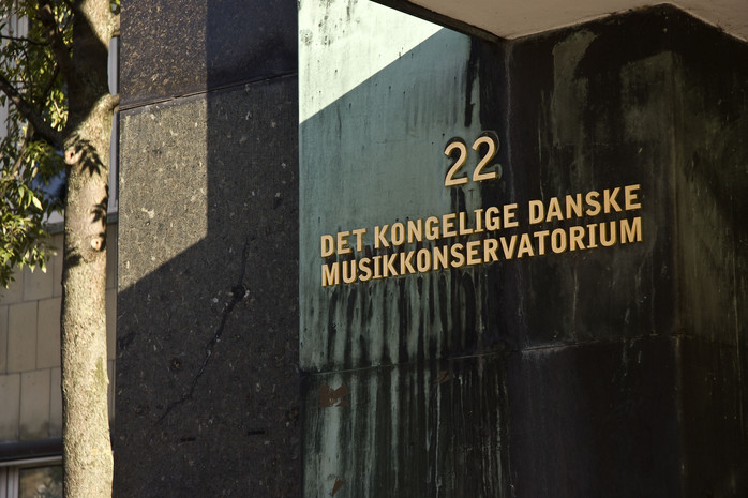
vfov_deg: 13.0
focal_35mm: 105
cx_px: 374
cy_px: 249
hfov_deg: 19.5
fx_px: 2181
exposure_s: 1/200
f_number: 7.1
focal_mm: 70
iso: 200
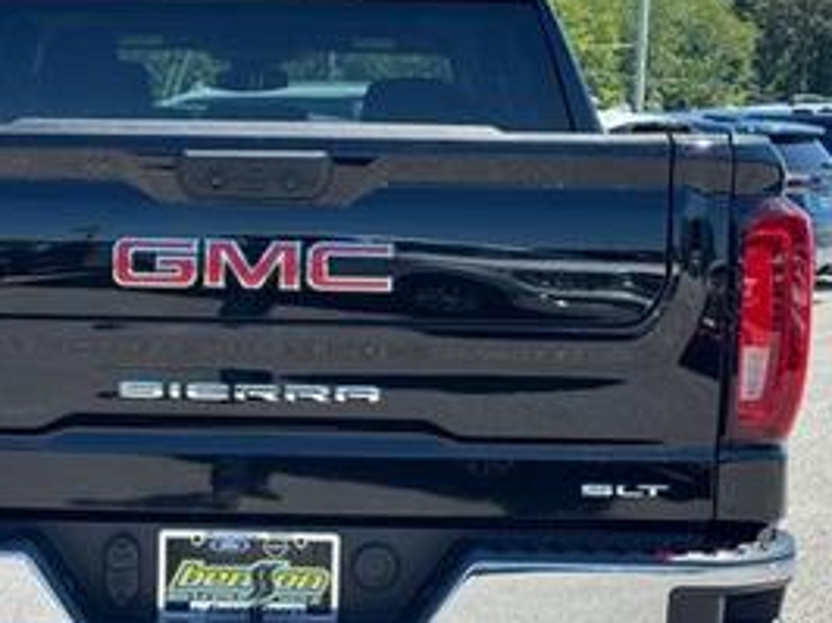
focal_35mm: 91
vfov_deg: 16.2
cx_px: 225
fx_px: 2185
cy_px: 426
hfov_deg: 21.4
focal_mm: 6.76
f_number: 1.78
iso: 64
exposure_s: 1/1597
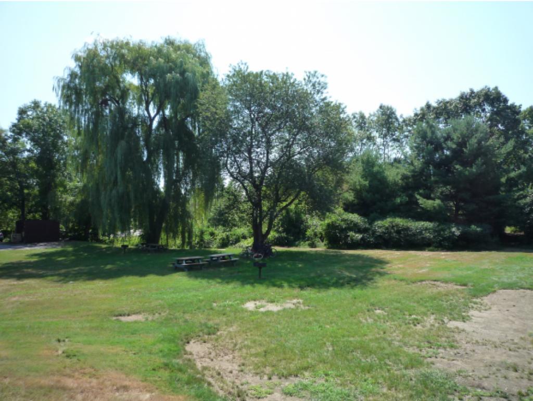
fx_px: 385
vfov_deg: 54.9
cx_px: 266
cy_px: 200
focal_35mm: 25
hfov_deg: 69.4
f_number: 4
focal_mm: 4.4
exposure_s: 1/500
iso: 160
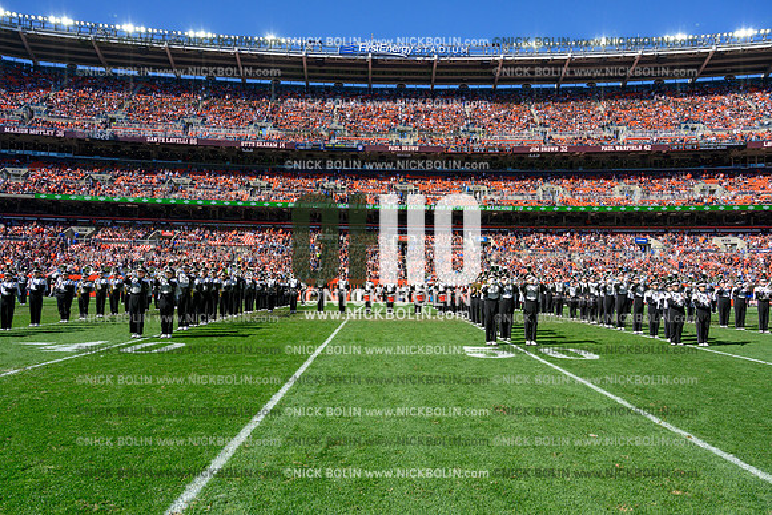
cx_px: 386
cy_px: 258
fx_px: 568
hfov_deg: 68.4
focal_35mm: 26
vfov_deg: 48.8
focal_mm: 26.5
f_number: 8
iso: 1000
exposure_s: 1/3200
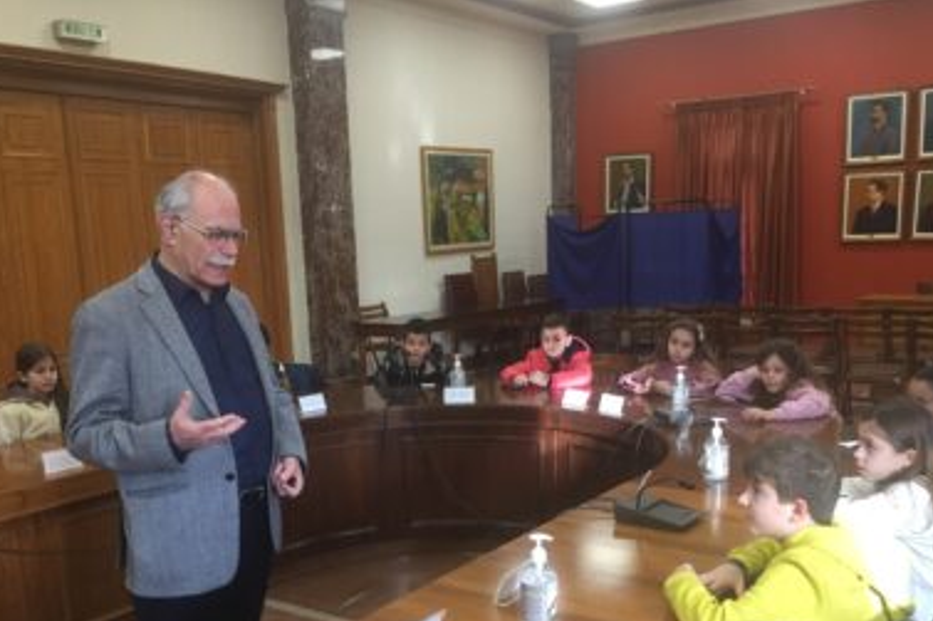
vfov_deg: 36.5
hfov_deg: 53.2
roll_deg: +0.6
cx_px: 460
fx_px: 933
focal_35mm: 36
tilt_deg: -9.3
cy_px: 413
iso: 80
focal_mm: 4.15
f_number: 2.2
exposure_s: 1/33
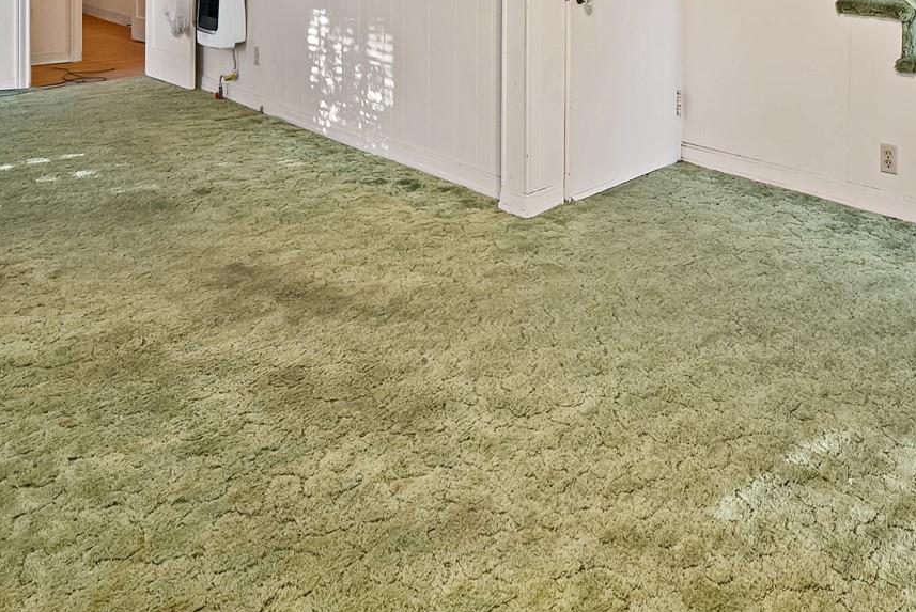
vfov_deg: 37.7
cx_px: 570
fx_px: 713
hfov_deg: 64.5
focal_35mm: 28
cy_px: -81
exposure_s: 1.6
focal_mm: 12
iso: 640
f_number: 9
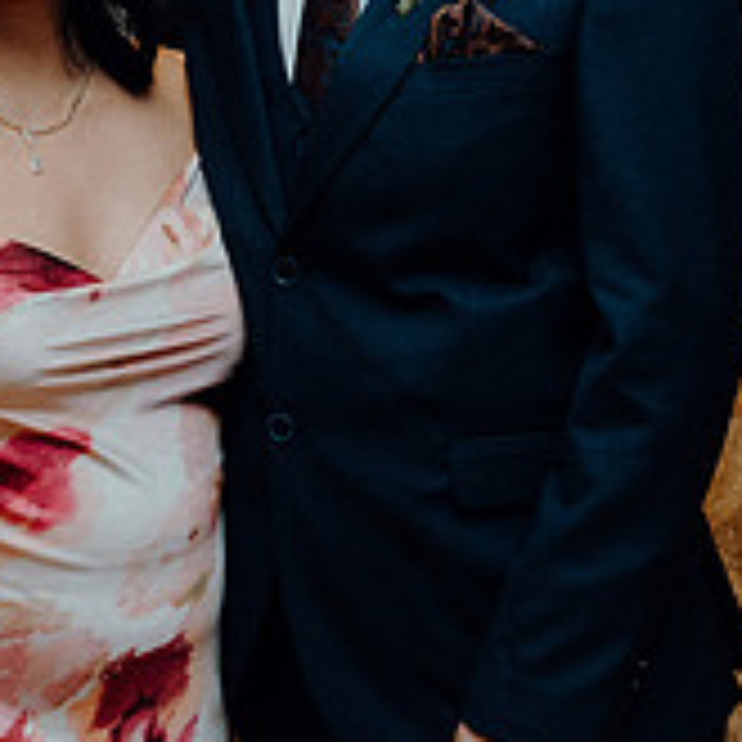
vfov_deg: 17.8
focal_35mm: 97
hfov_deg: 17.9
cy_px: 182
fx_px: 2352
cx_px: 306
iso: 2500
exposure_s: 1/160
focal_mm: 32
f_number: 5
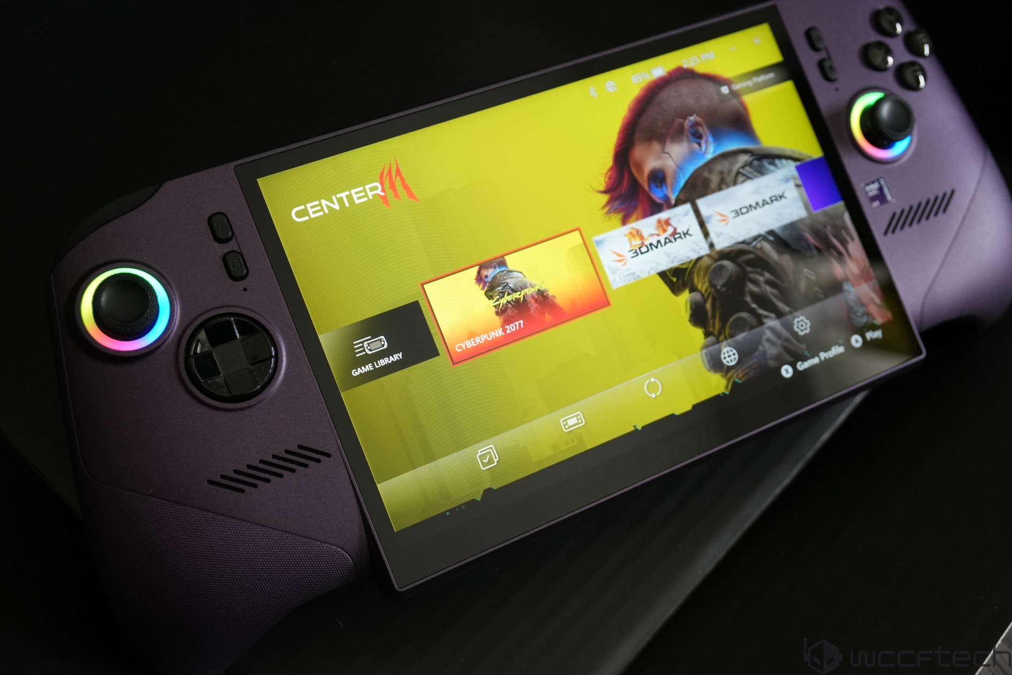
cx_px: 506
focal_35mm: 39
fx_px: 1096
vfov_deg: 34.2
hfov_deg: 49.6
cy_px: 338
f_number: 4
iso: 800
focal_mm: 26
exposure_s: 1/60
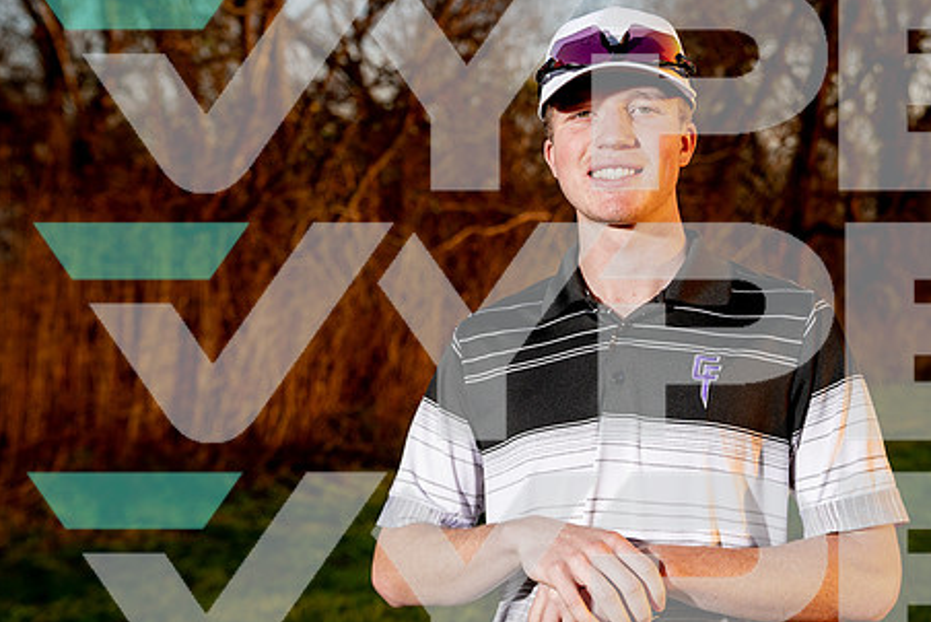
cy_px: 333
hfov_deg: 33.8
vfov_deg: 23.0
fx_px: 1527
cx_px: 558
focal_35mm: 59
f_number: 4
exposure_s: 1/250
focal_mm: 46
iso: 100
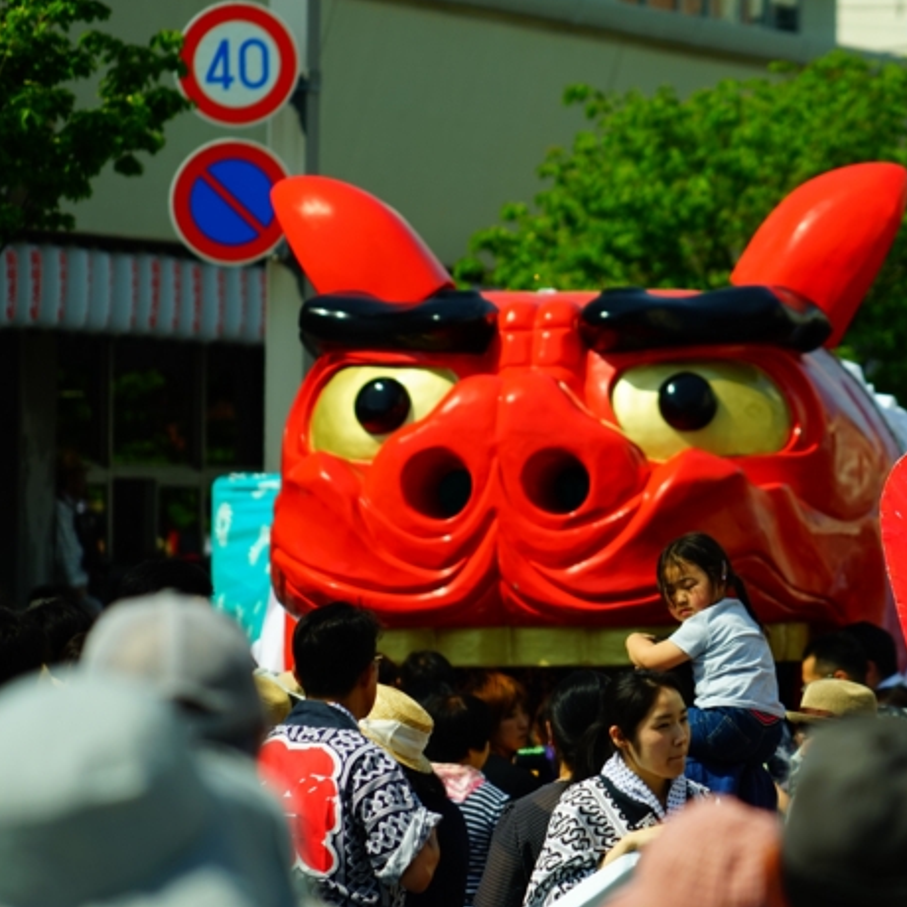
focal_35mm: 355
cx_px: 704
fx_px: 10524
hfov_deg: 4.9
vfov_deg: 4.9
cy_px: 513
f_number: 6.3
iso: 125
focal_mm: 240
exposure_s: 1/250
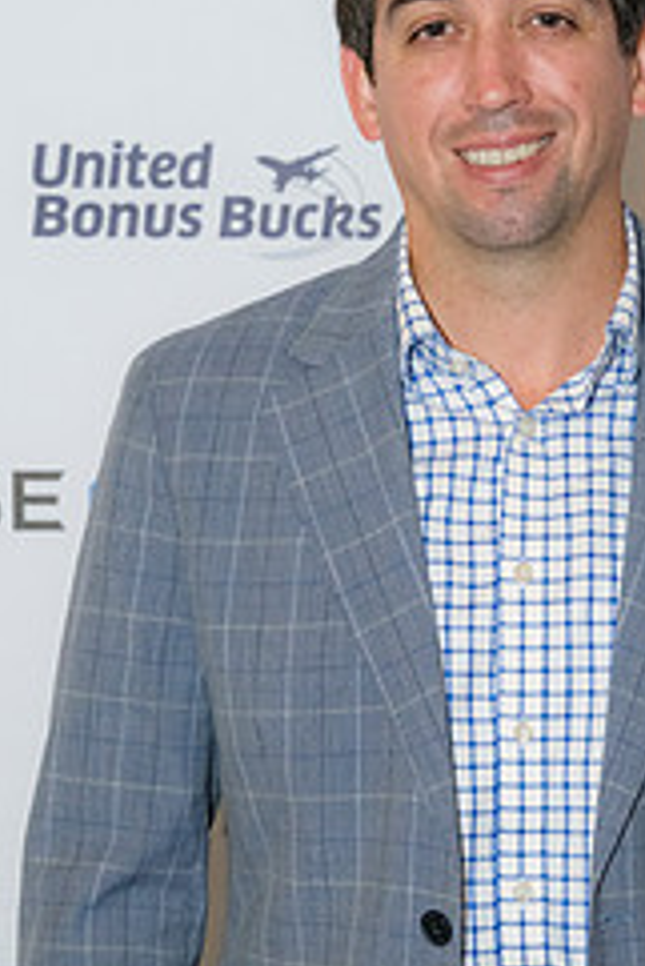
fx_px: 3408
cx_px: 501
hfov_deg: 10.8
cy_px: 461
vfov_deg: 16.1
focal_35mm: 127
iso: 3200
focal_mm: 68
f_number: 4
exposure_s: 1/125
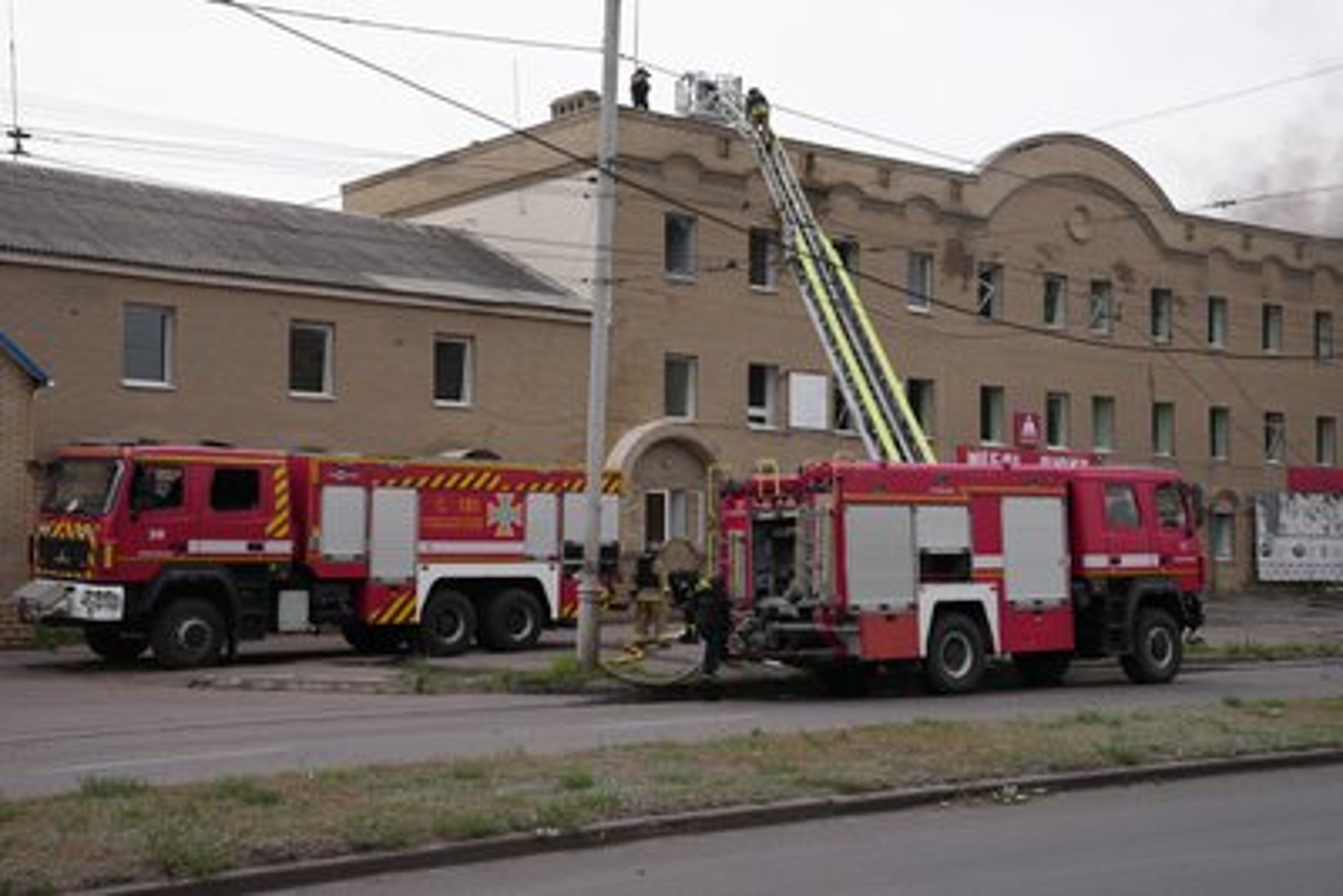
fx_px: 1791
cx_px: 672
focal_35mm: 48
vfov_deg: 28.1
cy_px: 448
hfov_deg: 41.1
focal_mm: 48
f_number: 6.3
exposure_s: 1/200
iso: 80
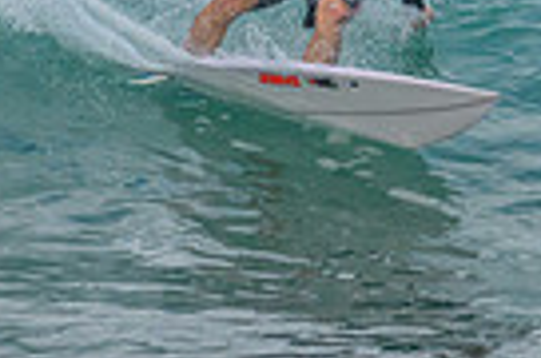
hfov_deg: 0.6
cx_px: 267
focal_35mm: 3423
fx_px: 51320
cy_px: -157
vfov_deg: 0.4
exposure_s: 1/2000
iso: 1100
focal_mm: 800
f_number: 11
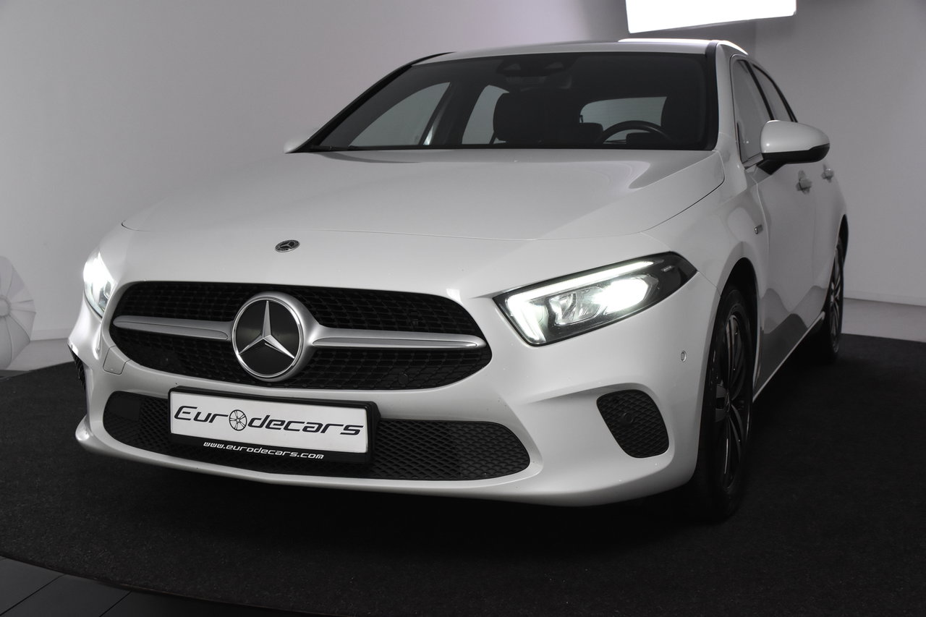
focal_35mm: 46
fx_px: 1196
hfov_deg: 42.3
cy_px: 308
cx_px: 463
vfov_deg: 28.9
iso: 1600
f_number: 6.3
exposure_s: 1/160
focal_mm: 31
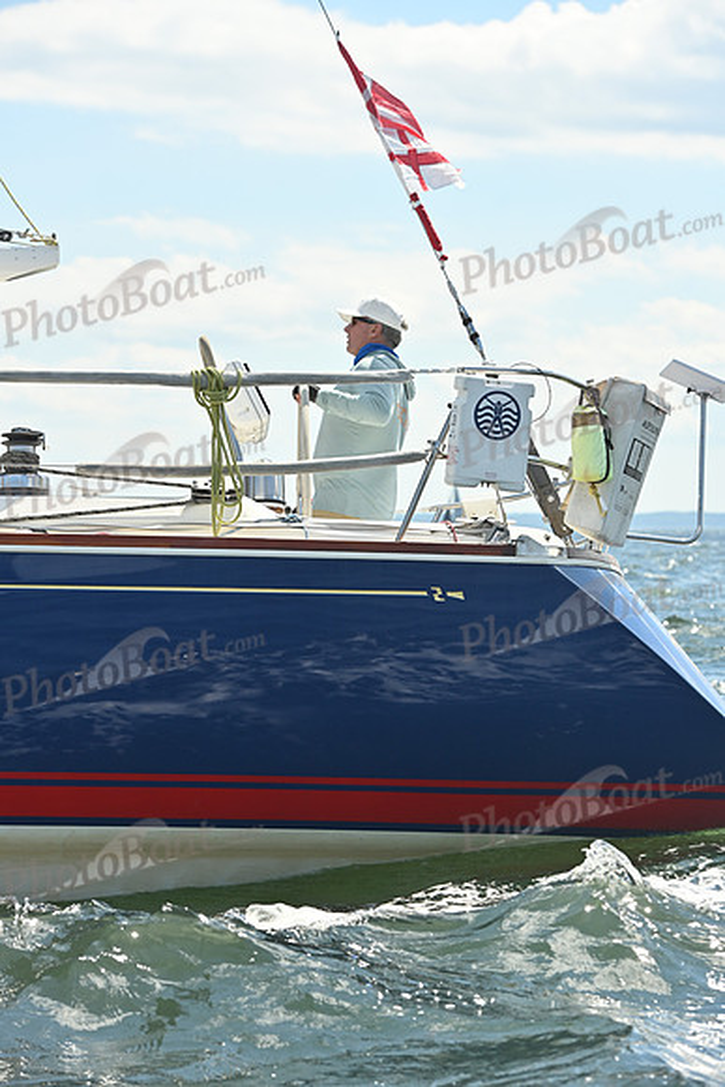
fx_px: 3502
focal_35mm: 116
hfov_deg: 11.8
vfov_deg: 17.6
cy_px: 544
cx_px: 362
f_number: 7.1
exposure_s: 1/1250
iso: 250
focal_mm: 116
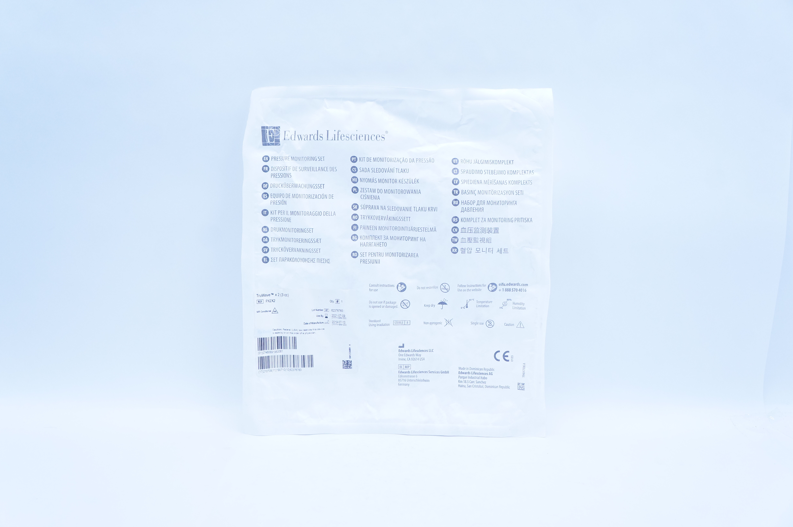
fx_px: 693
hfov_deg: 59.5
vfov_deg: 41.6
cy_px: 264
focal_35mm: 32
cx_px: 396
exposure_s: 1/125
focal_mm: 21
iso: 800
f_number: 5.6
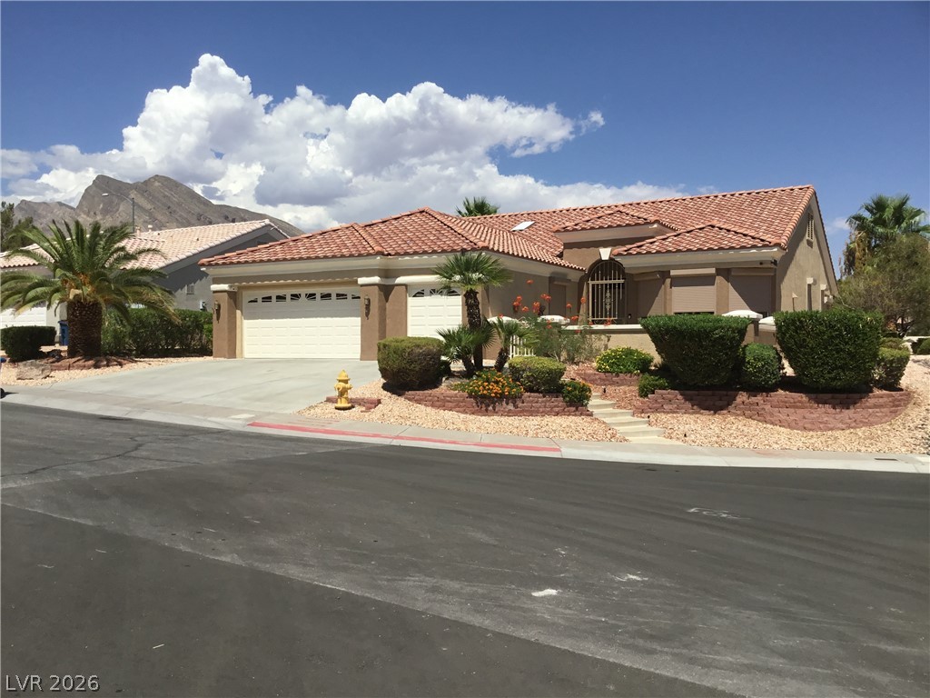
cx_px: 465
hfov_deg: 58.4
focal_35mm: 31
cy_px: 349
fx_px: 833
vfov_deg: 45.4
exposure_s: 1/2632
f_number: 2.4
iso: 25
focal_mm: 3.3
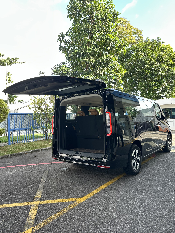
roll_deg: +0.2
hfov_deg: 56.8
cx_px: 88
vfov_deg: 71.6
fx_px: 162
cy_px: 116
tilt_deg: +1.6
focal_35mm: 24
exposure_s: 1/172
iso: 80
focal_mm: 6.86
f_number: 1.78
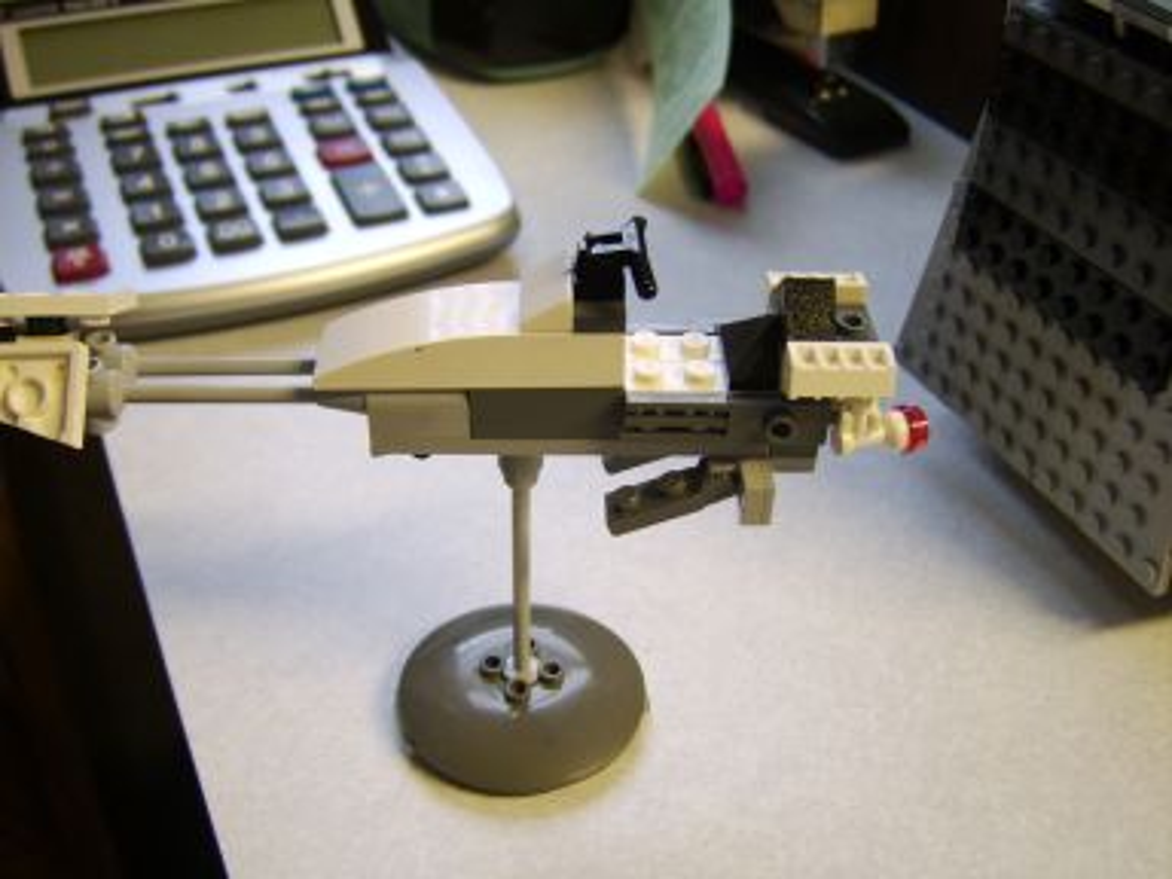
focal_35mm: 31
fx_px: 1050
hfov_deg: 58.4
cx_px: 586
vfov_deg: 45.4
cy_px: 440
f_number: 2.7
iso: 71
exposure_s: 1/10
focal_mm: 8.13
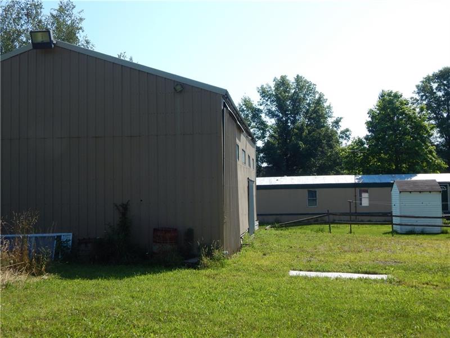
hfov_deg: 43.9
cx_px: 225
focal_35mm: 43
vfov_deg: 33.6
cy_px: 169
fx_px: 559
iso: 125
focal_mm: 7.7
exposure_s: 1/1250
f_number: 3.6
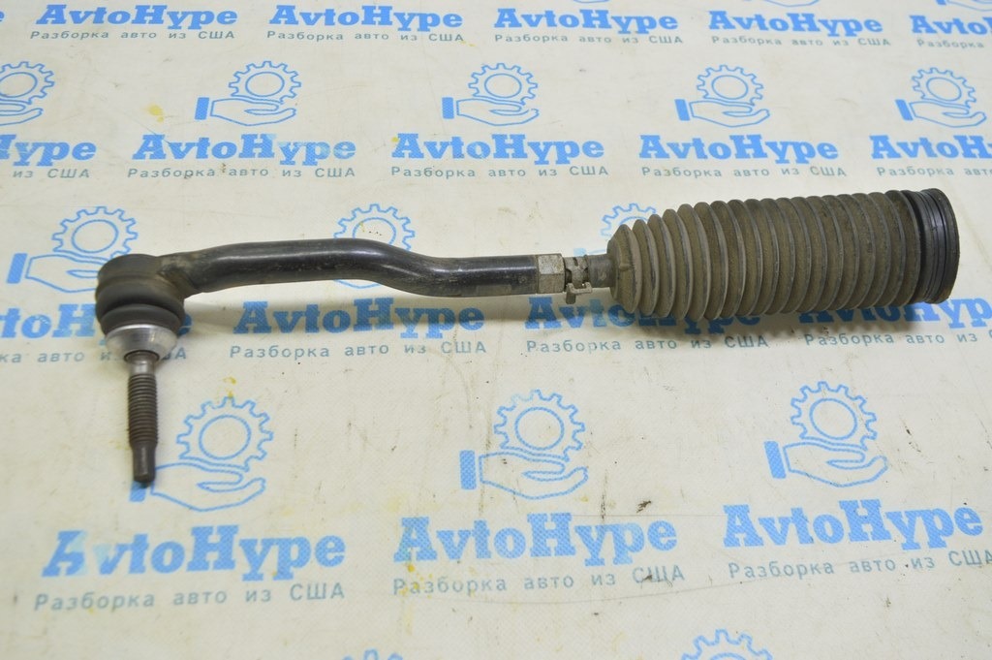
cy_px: 330
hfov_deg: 55.1
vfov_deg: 38.3
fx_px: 950
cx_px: 496
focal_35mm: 34
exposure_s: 1/20
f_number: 5.6
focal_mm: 23
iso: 400
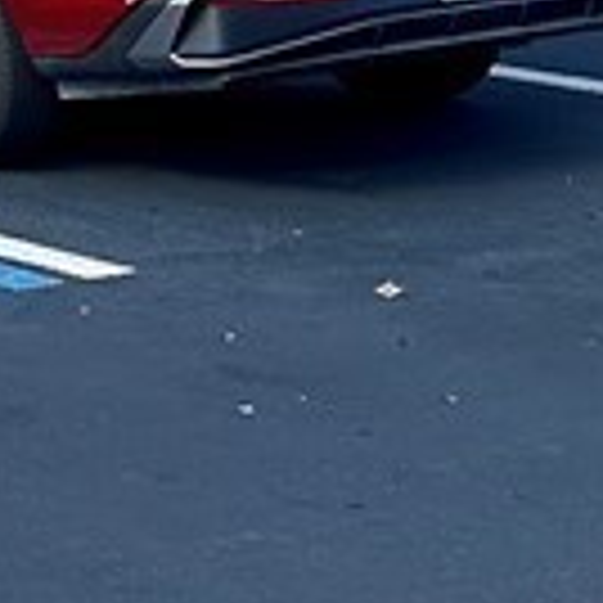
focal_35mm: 162
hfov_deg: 8.8
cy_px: -1053
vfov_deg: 9.2
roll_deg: +4.1
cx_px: -1210
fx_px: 3193
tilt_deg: +11.3
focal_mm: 6.86
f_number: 1.78
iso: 80
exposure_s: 1/1562
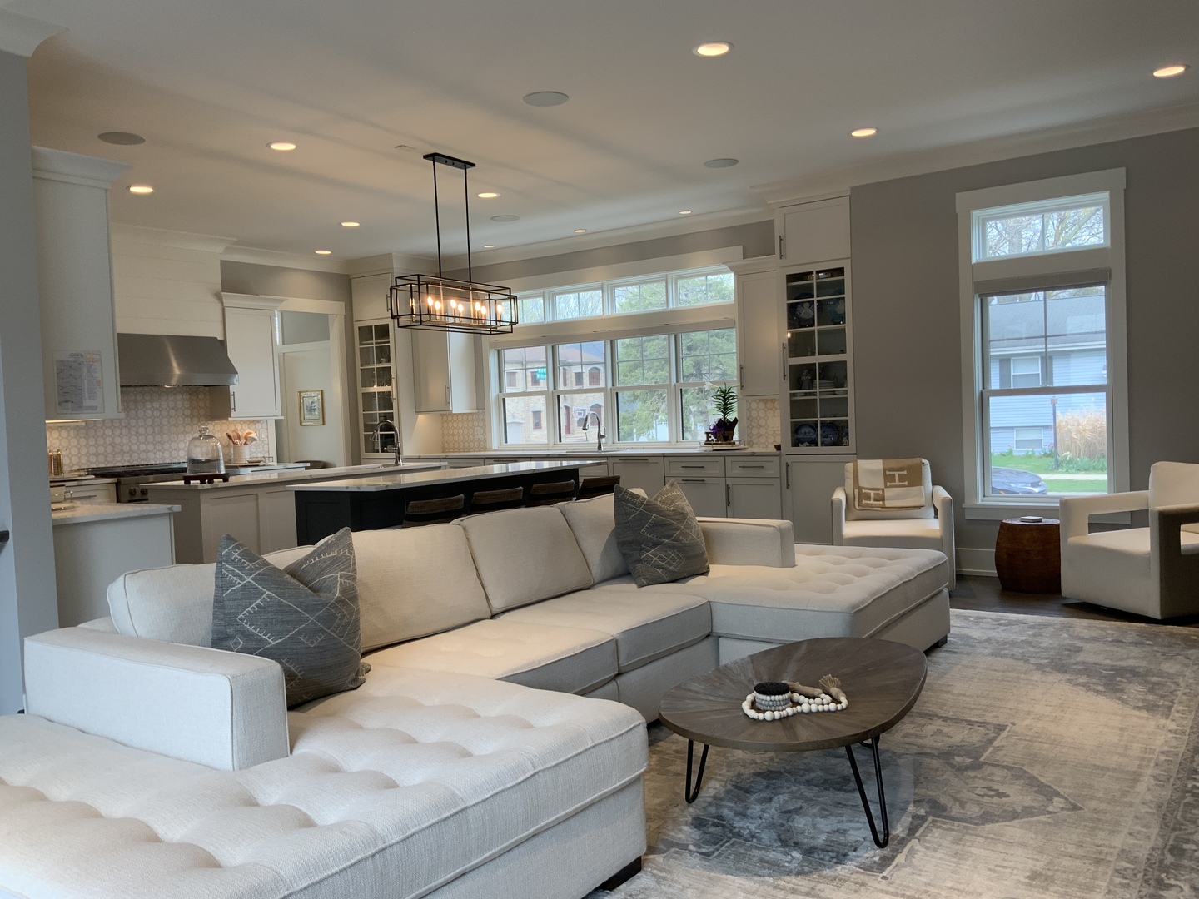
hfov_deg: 61.7
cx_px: 600
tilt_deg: -3.2
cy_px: 450
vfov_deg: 48.2
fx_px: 1004
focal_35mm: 29
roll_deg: +3.4
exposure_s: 1/120
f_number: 1.8
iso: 64
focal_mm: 3
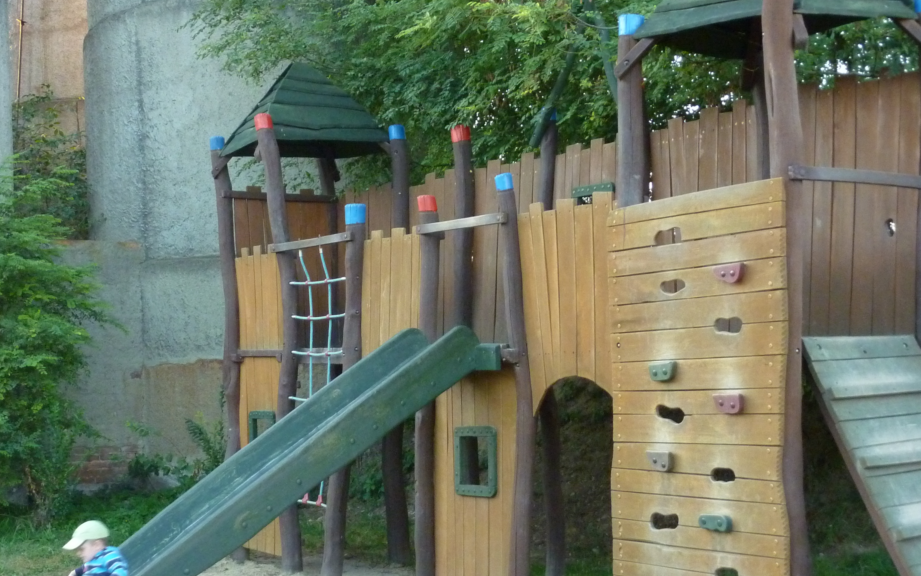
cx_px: 397
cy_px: 401
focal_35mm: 53
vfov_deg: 24.3
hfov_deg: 38.1
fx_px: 1330
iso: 500
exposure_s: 1/60
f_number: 3.7
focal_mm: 6.9
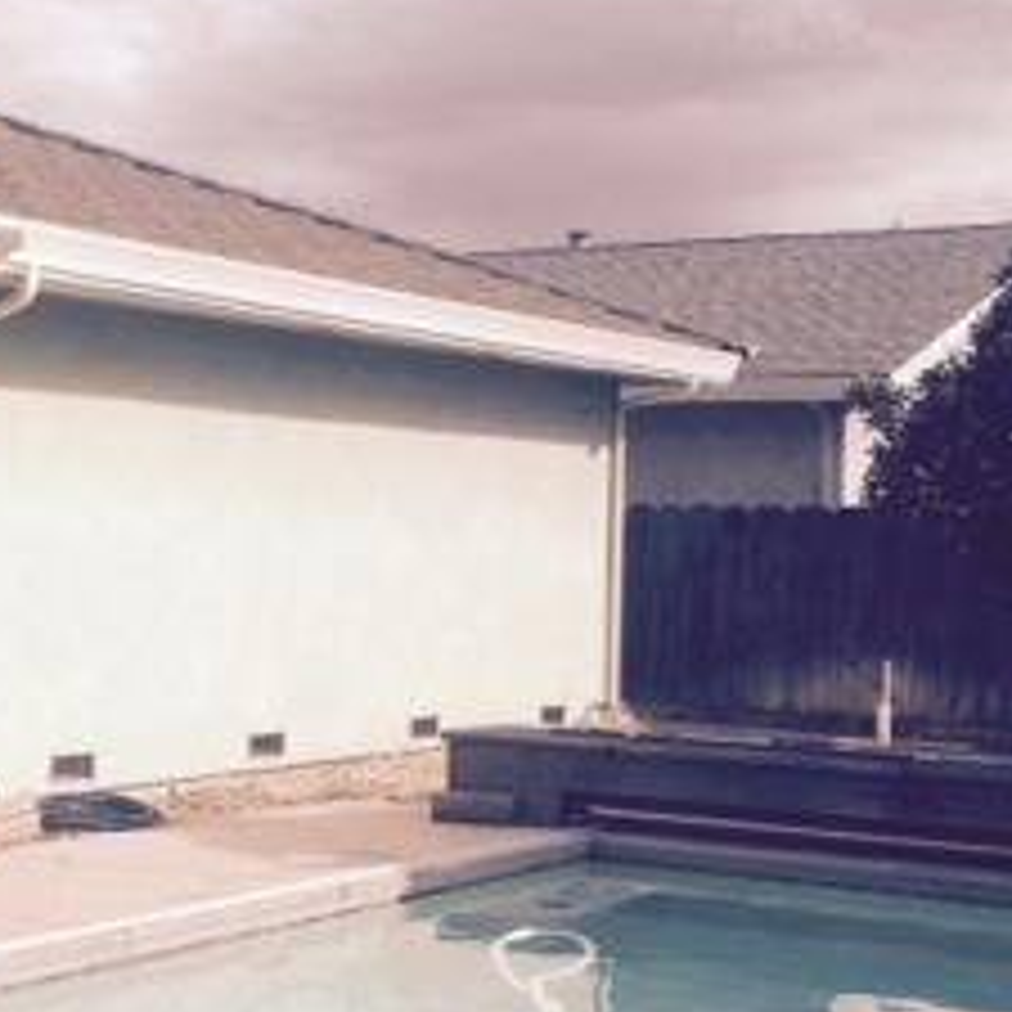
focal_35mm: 73
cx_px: 81
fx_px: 2415
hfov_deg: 23.0
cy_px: 517
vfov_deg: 23.7
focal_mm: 4.15
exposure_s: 1/3425
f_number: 2.2
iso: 32
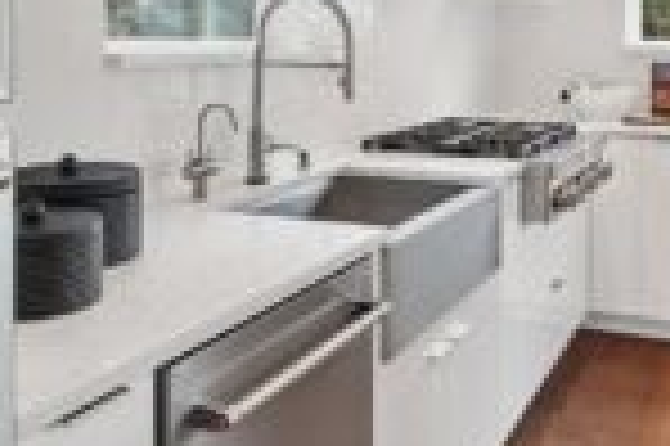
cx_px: 387
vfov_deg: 30.0
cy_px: 56
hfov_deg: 45.3
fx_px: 799
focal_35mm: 43
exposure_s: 1/125
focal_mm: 16
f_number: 8
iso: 1600
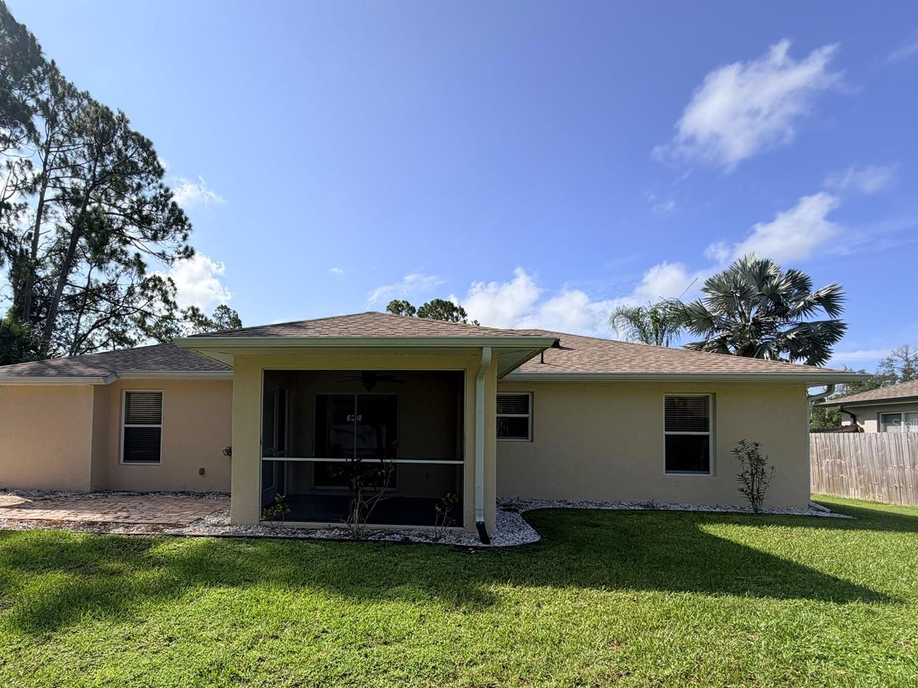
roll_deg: -0.4
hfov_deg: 86.7
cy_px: 424
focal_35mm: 18
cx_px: 371
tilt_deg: +2.5
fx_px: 477
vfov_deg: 70.6
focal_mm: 2.22
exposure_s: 1/809
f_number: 2.2
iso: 20
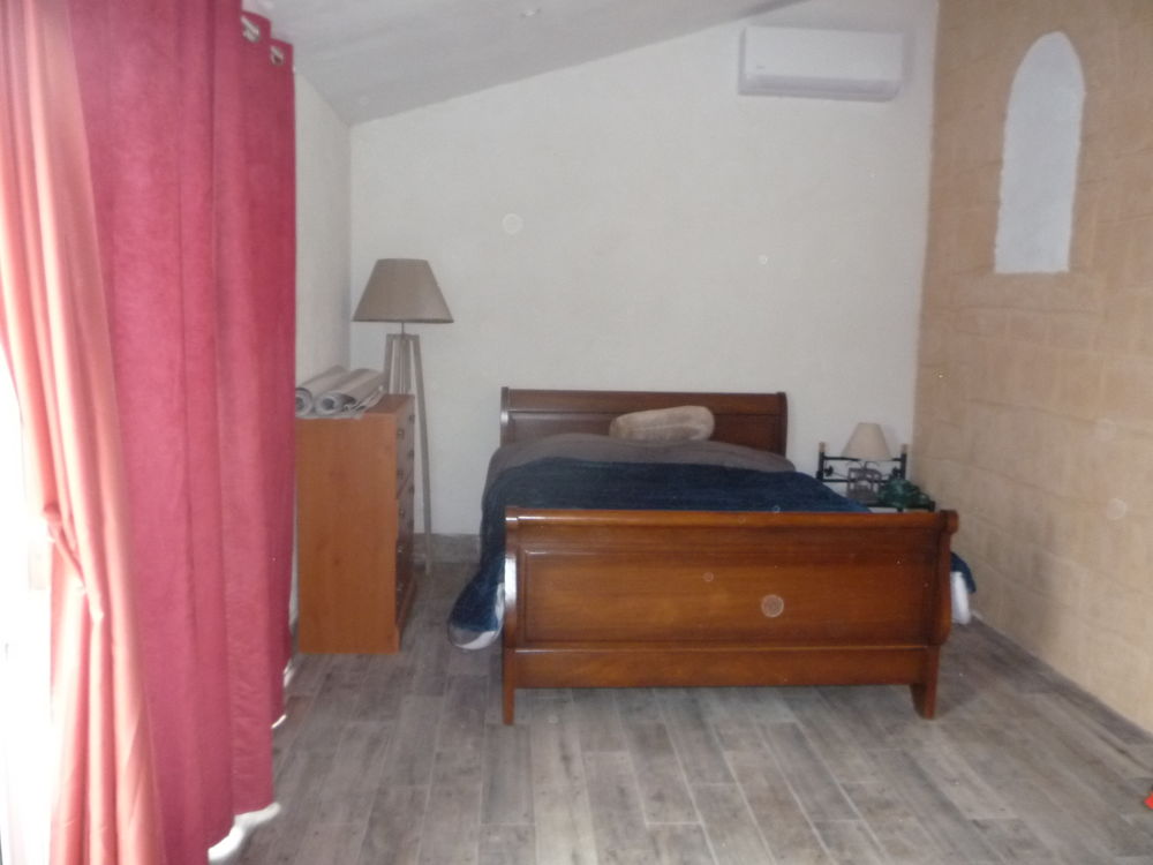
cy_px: 432
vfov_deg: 46.8
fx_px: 999
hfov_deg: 60.0
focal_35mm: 30
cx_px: 576
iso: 400
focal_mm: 5.2
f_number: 3.3
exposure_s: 1/30
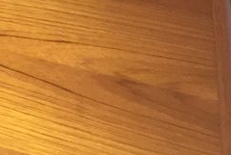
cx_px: -204
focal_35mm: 125
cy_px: -90
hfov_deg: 14.2
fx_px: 803
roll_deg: -0.8
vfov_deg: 10.5
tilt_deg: -38.1
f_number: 2.2
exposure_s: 1/33
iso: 160
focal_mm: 4.15
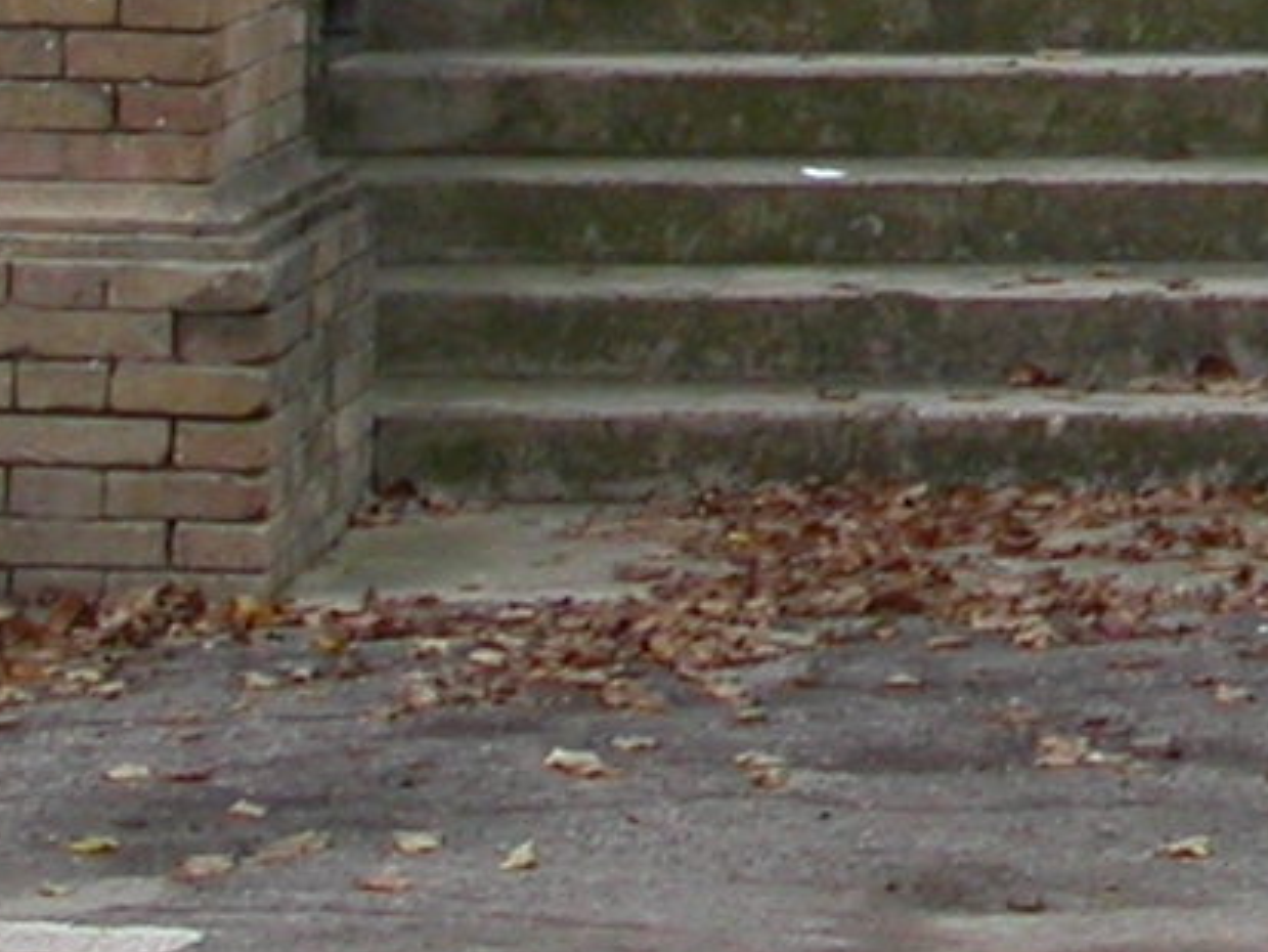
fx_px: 7658
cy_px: -1502
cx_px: 2161
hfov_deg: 9.1
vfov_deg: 6.7
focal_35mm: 209
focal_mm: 7.85
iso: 100
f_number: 4.7
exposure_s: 1/95.2
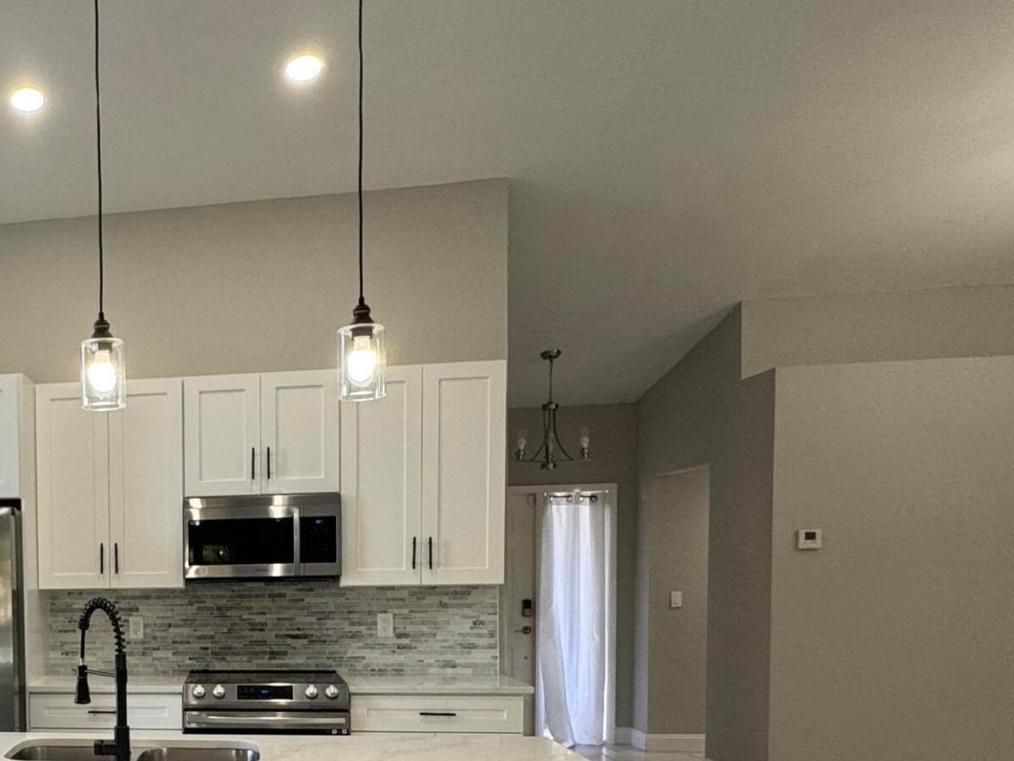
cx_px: 39
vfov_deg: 38.9
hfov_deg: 45.7
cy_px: 628
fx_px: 1025
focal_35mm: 35
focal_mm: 2.22
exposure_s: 1/120
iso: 160
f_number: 2.2
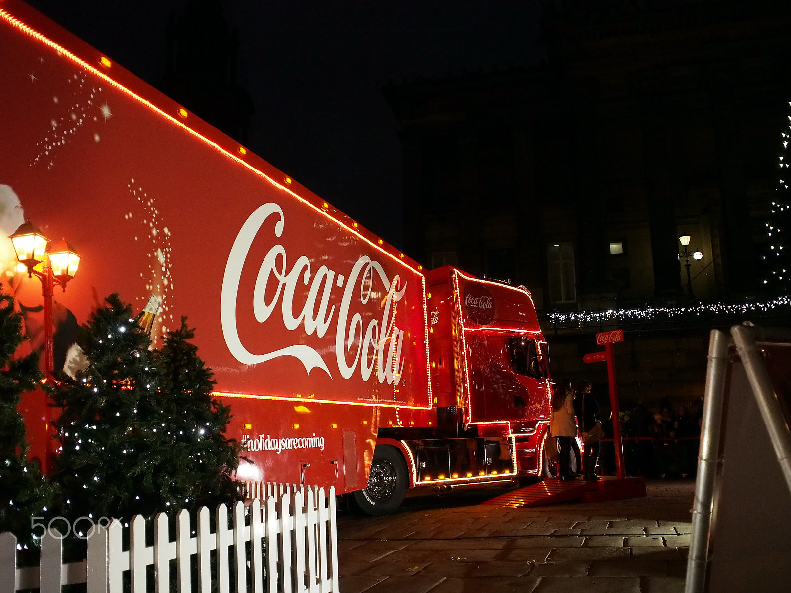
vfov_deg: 41.8
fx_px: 777
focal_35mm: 34
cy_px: 296
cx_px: 396
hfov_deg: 54.0
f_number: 2.8
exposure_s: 1/160
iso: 3200
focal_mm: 17
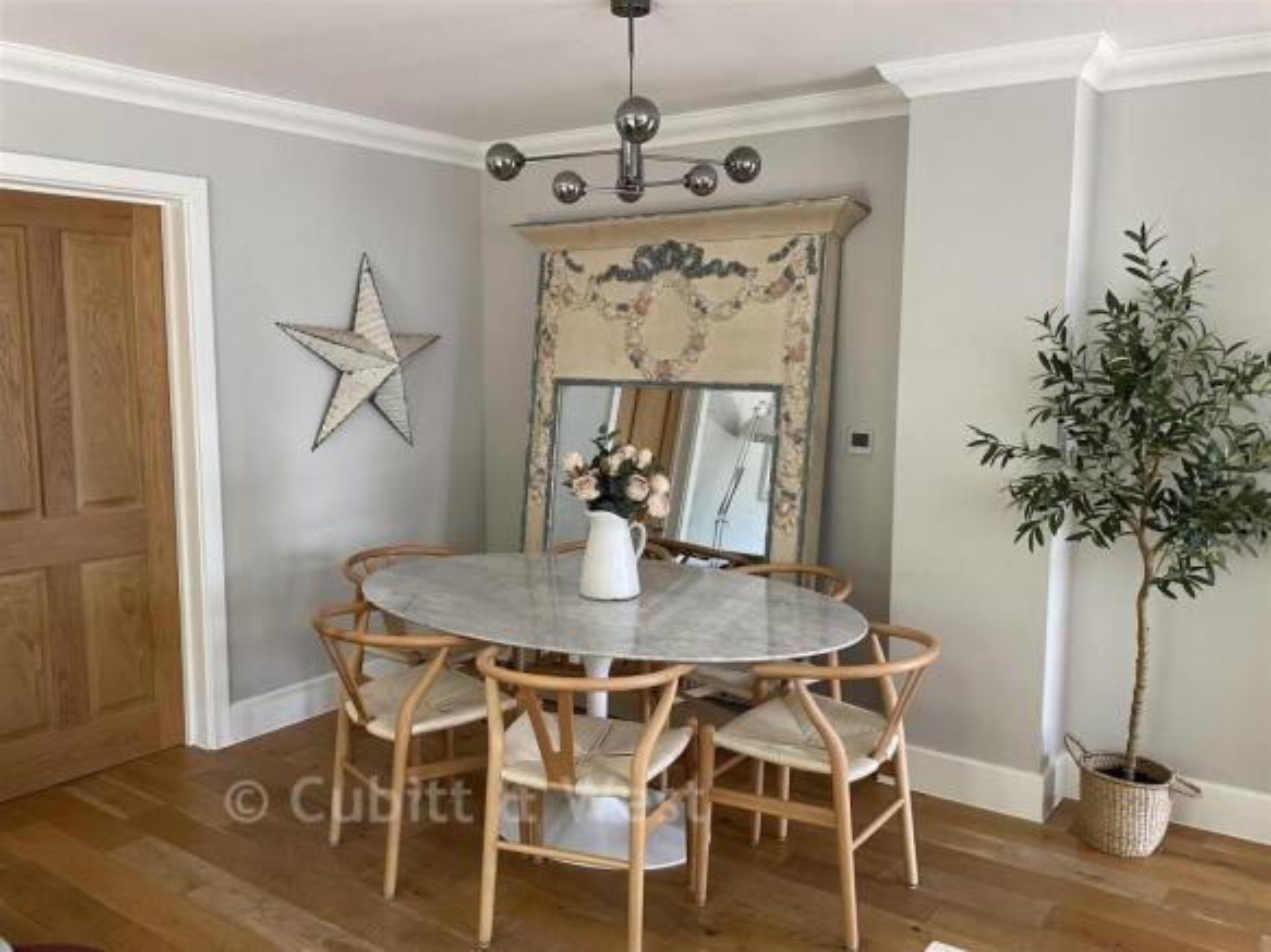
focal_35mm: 29
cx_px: 636
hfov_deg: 61.7
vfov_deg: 48.2
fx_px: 1065
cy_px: 476
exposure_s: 1/72
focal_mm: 3
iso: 64
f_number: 1.8
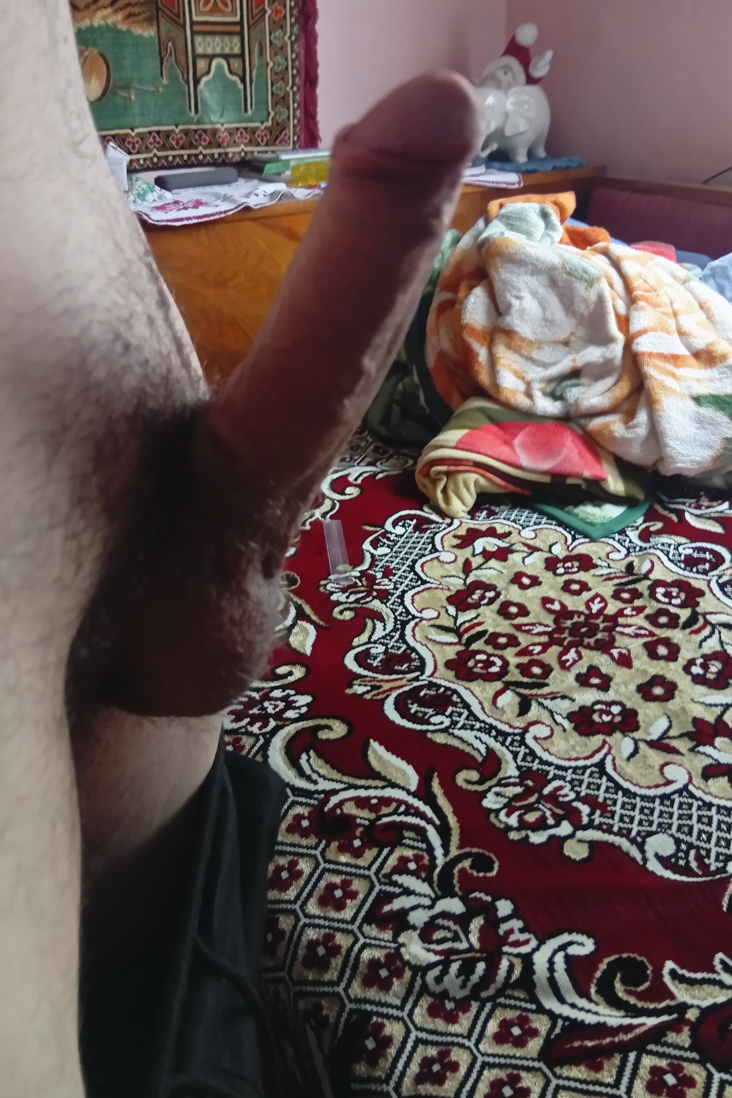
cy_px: 554
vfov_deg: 63.7
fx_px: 884
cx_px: 377
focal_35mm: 29
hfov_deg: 45.0
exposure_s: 1/33.3
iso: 642
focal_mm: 3.84
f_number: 1.8
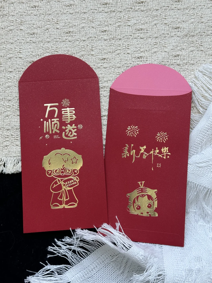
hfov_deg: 30.3
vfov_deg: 39.7
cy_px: 142
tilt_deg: -80.1
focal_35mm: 48
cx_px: 106
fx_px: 392
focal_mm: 6.86
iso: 64
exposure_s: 1/121
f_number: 1.78
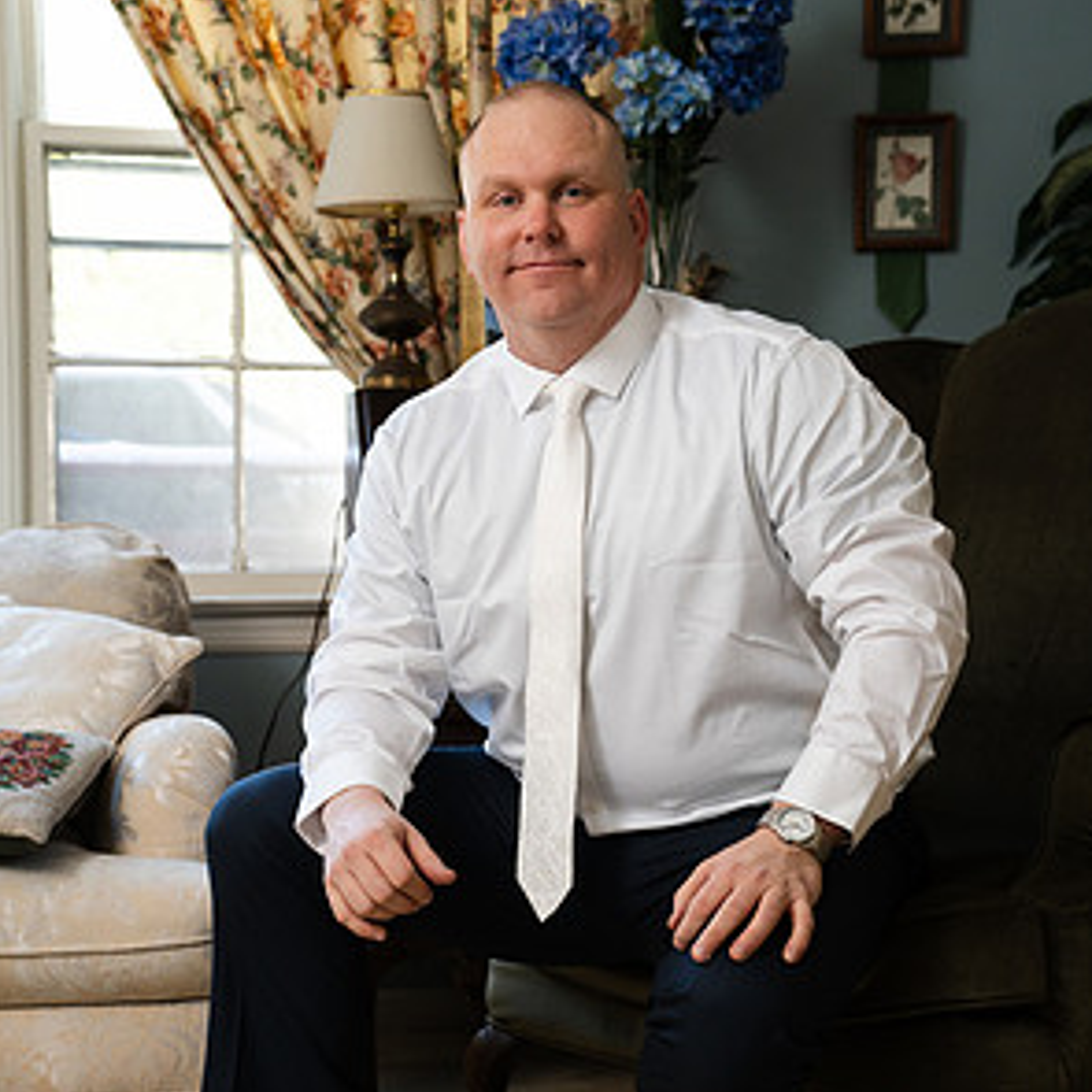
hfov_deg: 21.9
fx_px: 2820
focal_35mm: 79
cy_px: 666
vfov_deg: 21.9
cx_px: 548
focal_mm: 61
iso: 1000
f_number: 4
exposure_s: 1/200
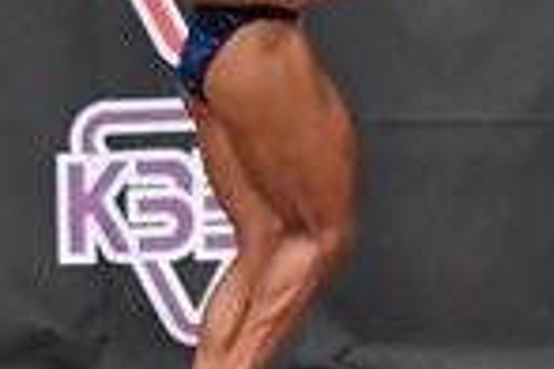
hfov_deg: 3.6
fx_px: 8786
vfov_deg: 2.4
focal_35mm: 571
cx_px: 1370
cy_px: 83
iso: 6400
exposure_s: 1/400
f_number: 5.6
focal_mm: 72
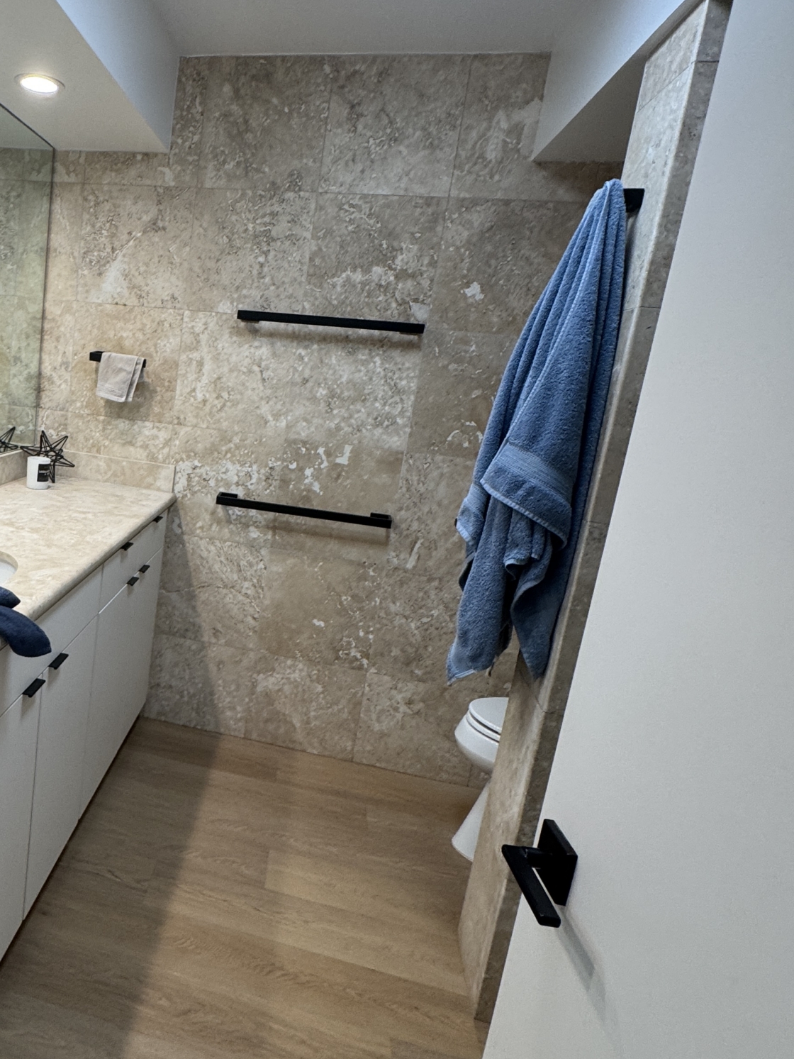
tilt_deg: -10.7
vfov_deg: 71.6
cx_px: 136
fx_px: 734
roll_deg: -4.9
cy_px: 511
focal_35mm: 24
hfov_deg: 52.4
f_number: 2.2
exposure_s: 1/120
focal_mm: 2.22
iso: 125
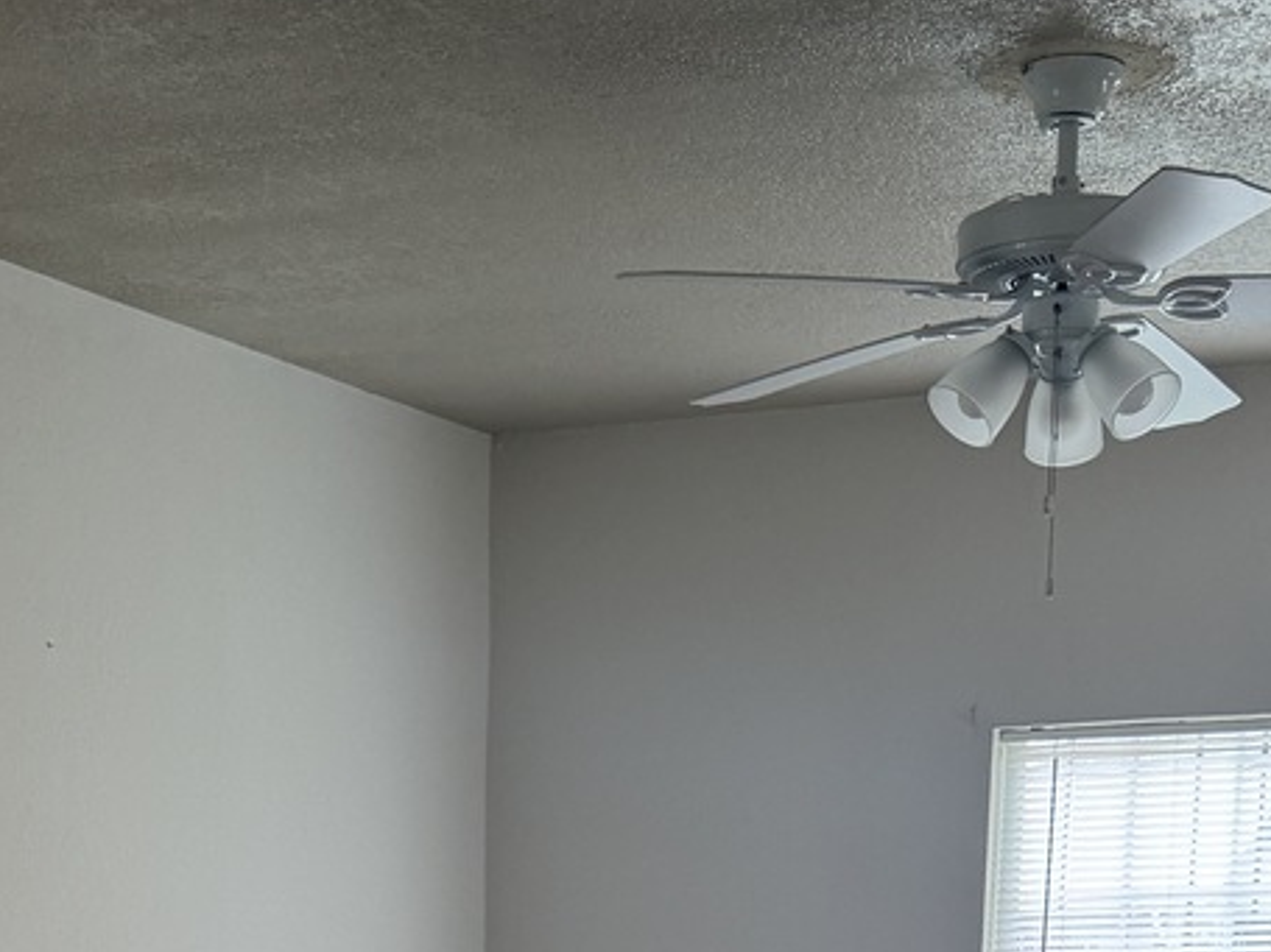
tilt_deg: -9.0
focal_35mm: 76
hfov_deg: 25.6
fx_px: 2790
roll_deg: -1.5
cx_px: 441
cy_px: 1482
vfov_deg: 17.2
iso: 200
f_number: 1.78
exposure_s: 1/121
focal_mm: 6.76
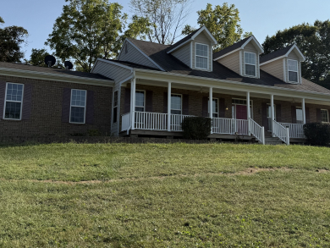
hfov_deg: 45.5
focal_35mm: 41
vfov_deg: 35.0
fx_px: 391
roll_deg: +1.0
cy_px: 92
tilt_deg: +11.6
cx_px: 196
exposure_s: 1/7353
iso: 80
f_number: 1.78
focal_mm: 6.76
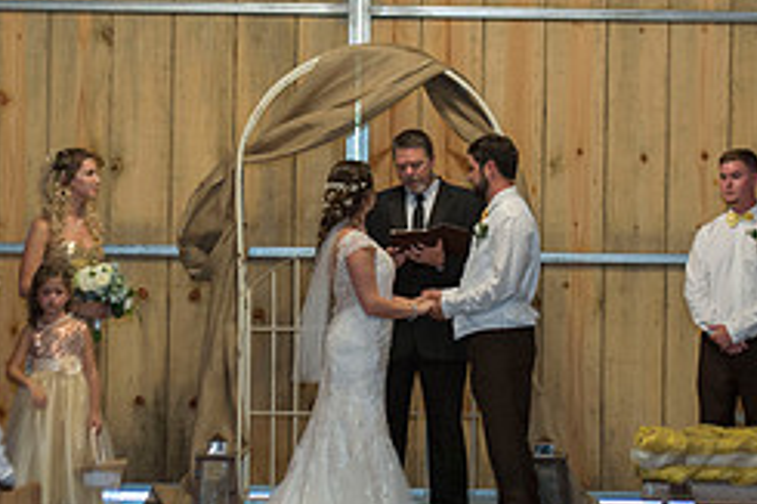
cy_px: 152
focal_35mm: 166
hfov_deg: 12.4
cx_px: 423
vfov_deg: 8.3
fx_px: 3488
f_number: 4
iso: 1600
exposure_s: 1/125
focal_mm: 70
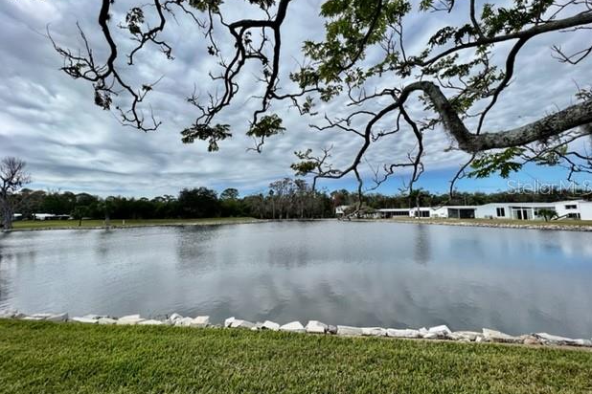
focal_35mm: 14
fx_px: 230
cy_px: 186
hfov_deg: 104.2
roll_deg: +0.9
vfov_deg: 81.1
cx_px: 290
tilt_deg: +6.3
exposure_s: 1/2874
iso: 40
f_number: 1.8
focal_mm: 1.57
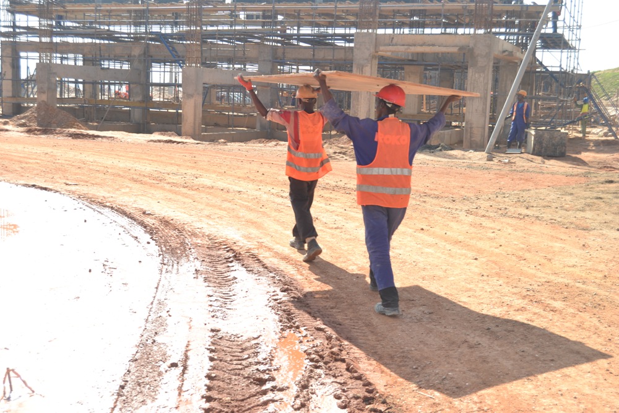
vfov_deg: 29.9
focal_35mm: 45
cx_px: 310
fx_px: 774
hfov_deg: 43.6
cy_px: 206
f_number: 5.6
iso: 100
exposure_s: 1/200
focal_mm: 30
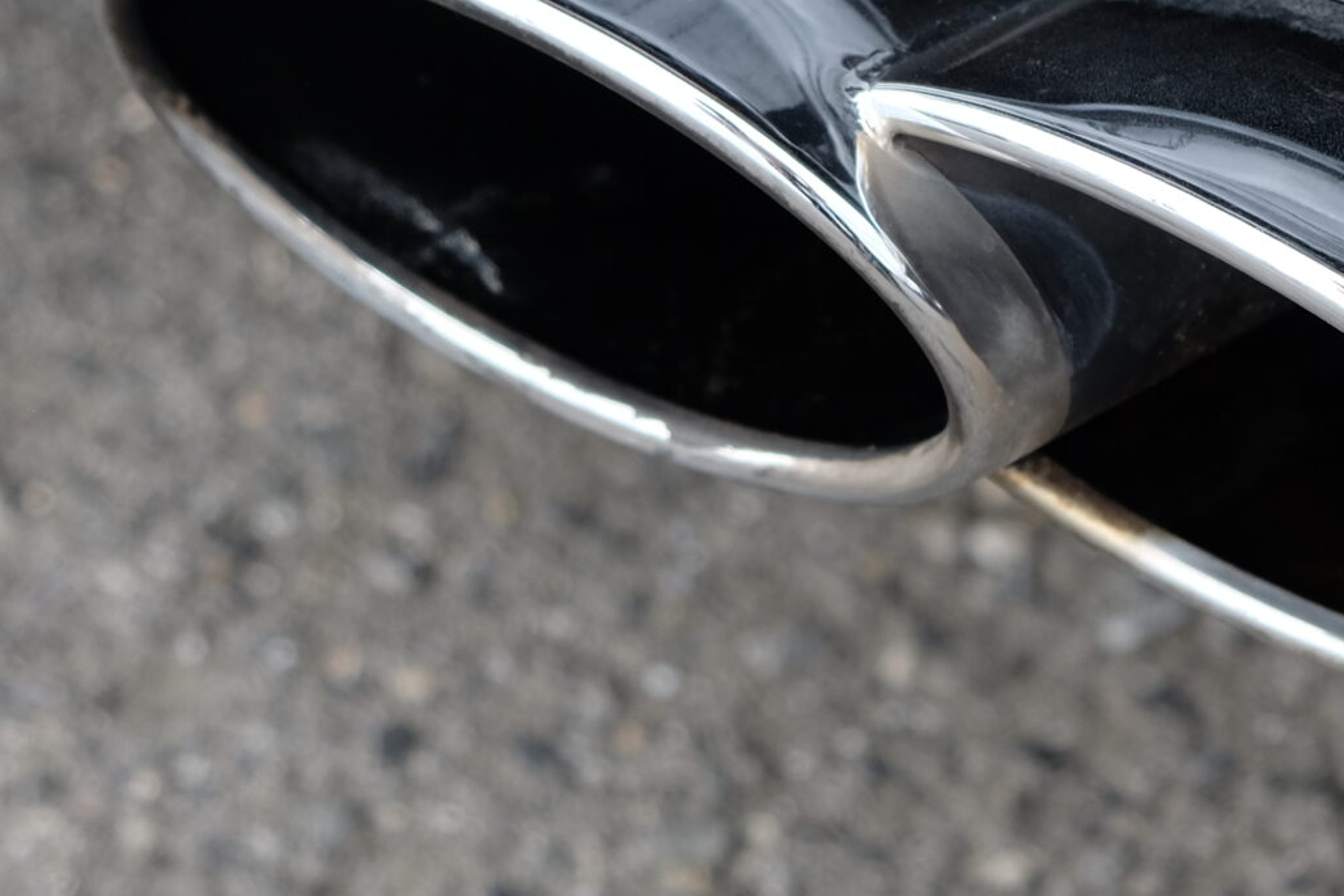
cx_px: 1052
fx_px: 5488
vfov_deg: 9.3
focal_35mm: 147
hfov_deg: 13.9
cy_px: 367
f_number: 3.6
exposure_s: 1/100
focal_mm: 39
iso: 400
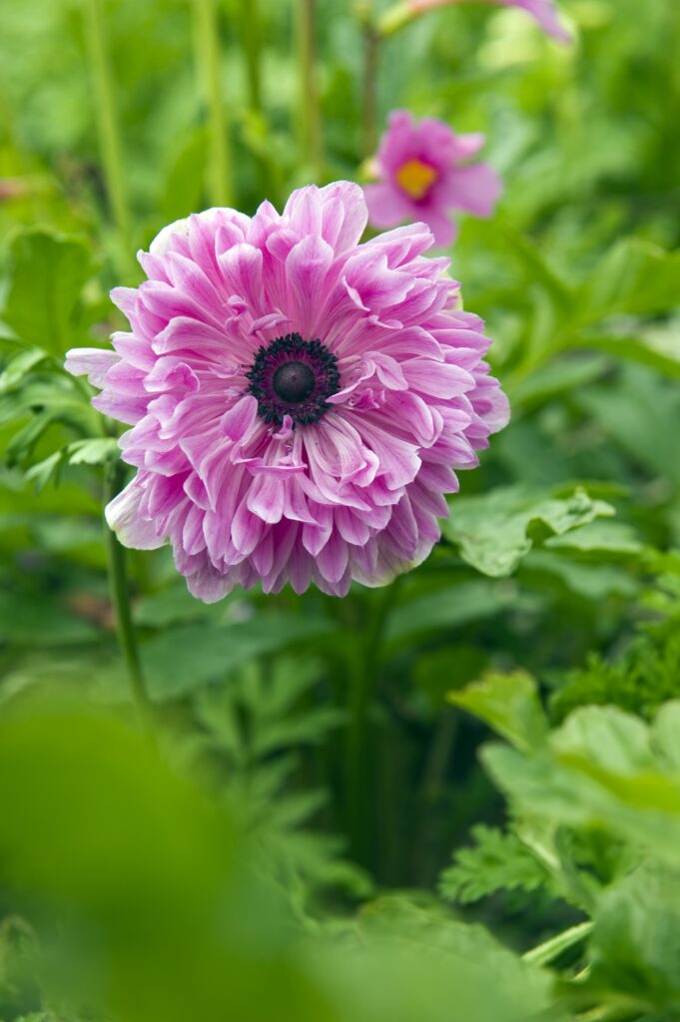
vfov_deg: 28.9
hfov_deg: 19.4
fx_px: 1987
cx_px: 340
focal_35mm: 70
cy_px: 511
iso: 200
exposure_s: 1/200
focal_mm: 70
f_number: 7.1
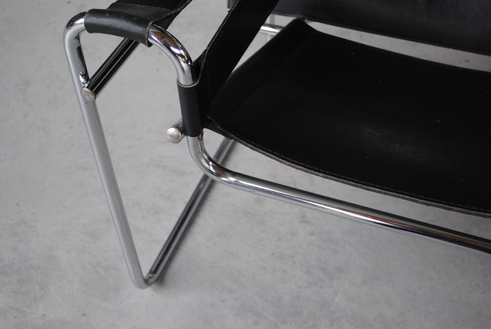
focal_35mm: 48
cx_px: 246
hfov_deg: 41.0
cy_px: 164
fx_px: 656
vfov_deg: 28.2
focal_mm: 32
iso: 450
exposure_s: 1/30
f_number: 4.8
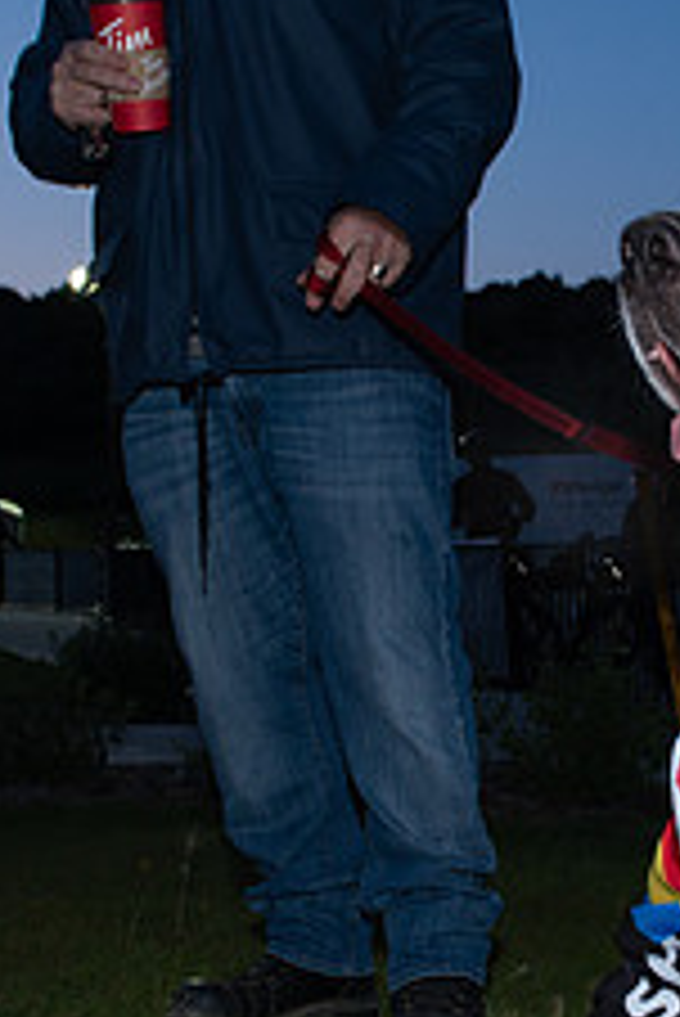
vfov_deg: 27.5
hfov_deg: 18.1
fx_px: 2065
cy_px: 665
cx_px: 718
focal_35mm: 73
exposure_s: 1/80
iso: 640
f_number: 8
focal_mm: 24
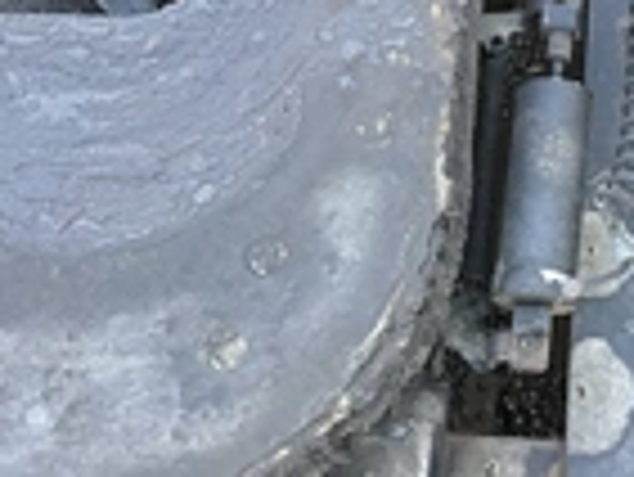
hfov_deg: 23.4
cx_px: 522
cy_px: 76
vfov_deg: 17.8
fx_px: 1503
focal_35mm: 82
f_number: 1.8
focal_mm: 3
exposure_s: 1/122
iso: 40
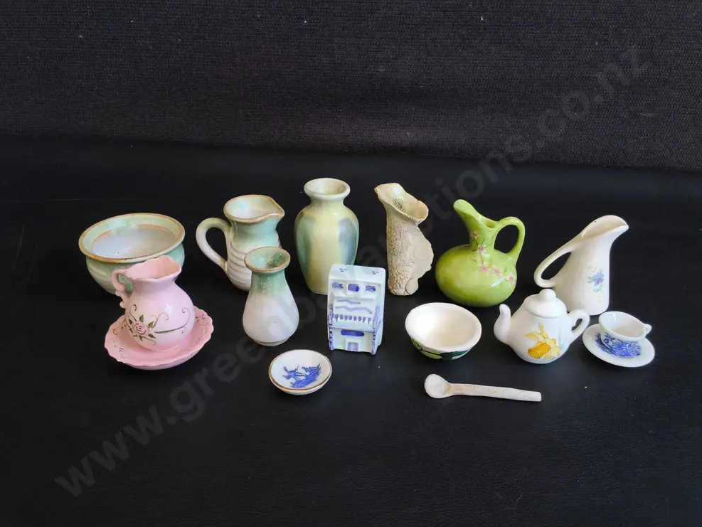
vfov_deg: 49.8
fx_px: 568
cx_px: 352
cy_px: 272
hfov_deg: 63.4
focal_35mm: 28
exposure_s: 1/100
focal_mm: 2.87
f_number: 2
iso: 160
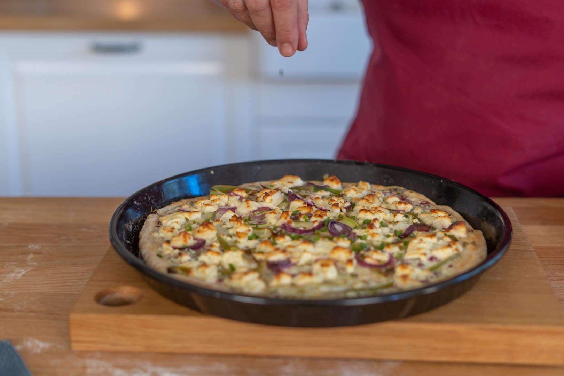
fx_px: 783
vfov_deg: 27.0
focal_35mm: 50
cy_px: 188
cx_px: 282
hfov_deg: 39.6
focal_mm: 50
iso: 400
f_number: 2.5
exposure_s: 1/160
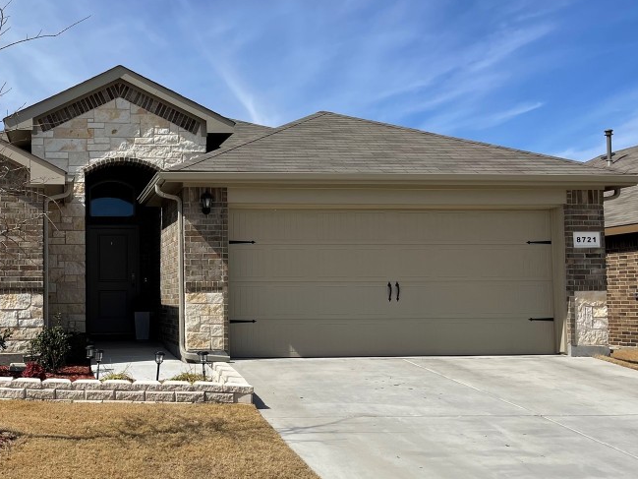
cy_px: 261
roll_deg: -0.7
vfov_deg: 35.1
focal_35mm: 41
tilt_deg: +2.5
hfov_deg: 43.9
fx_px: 756
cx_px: 143
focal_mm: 5.1
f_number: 1.6
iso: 32
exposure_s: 1/5128
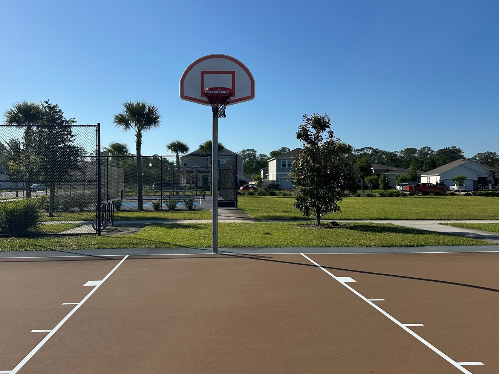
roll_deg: +0.1
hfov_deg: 61.4
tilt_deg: -0.5
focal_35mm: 29
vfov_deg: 48.2
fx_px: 418
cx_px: 212
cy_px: 187
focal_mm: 6.86
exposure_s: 1/7042
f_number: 1.78
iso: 80
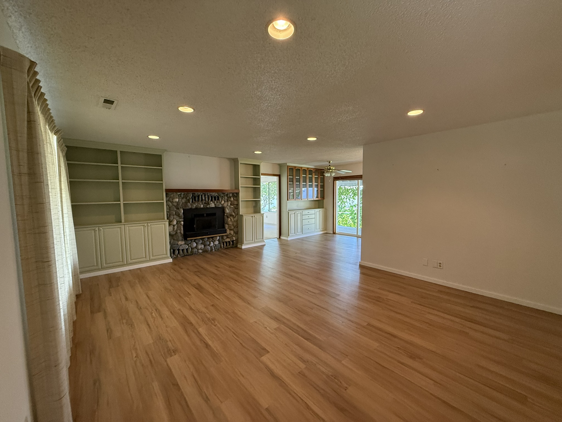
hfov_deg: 102.1
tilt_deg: -3.7
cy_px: 211
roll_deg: +0.1
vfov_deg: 85.7
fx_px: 227
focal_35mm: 14
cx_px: 281
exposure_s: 1/120
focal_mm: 2.22
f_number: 2.2
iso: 320
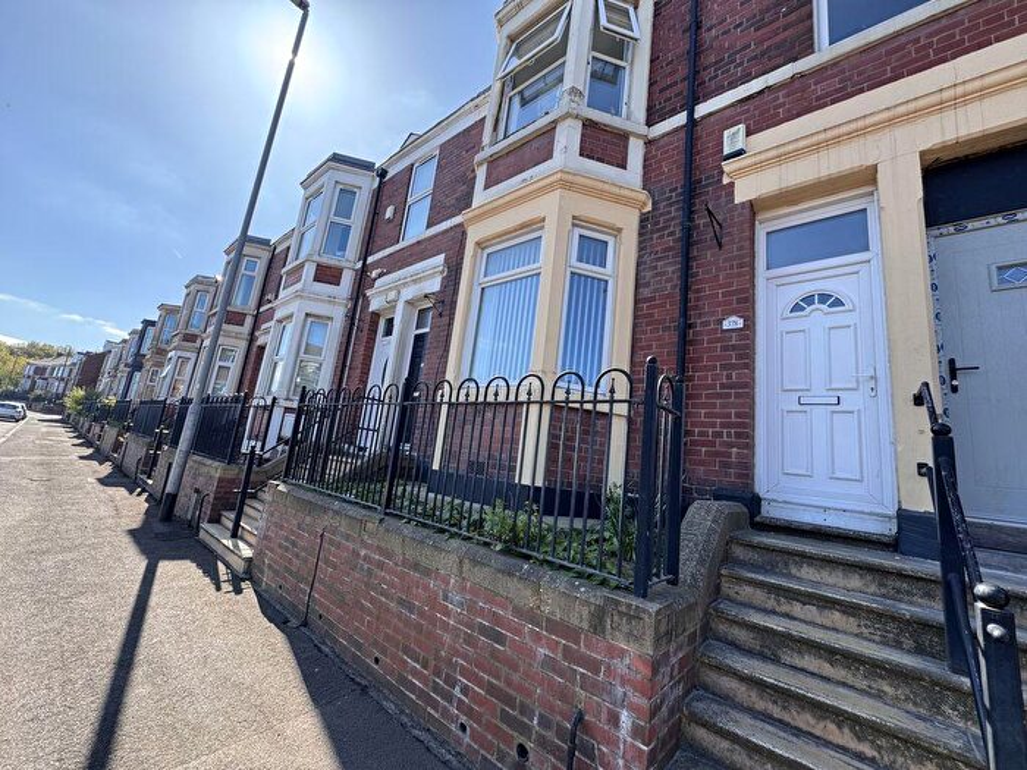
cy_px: 385
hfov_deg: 102.1
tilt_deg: +10.7
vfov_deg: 85.7
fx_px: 415
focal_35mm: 14
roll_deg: -6.7
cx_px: 514
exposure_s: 1/388
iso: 40
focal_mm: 2.22
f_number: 2.2
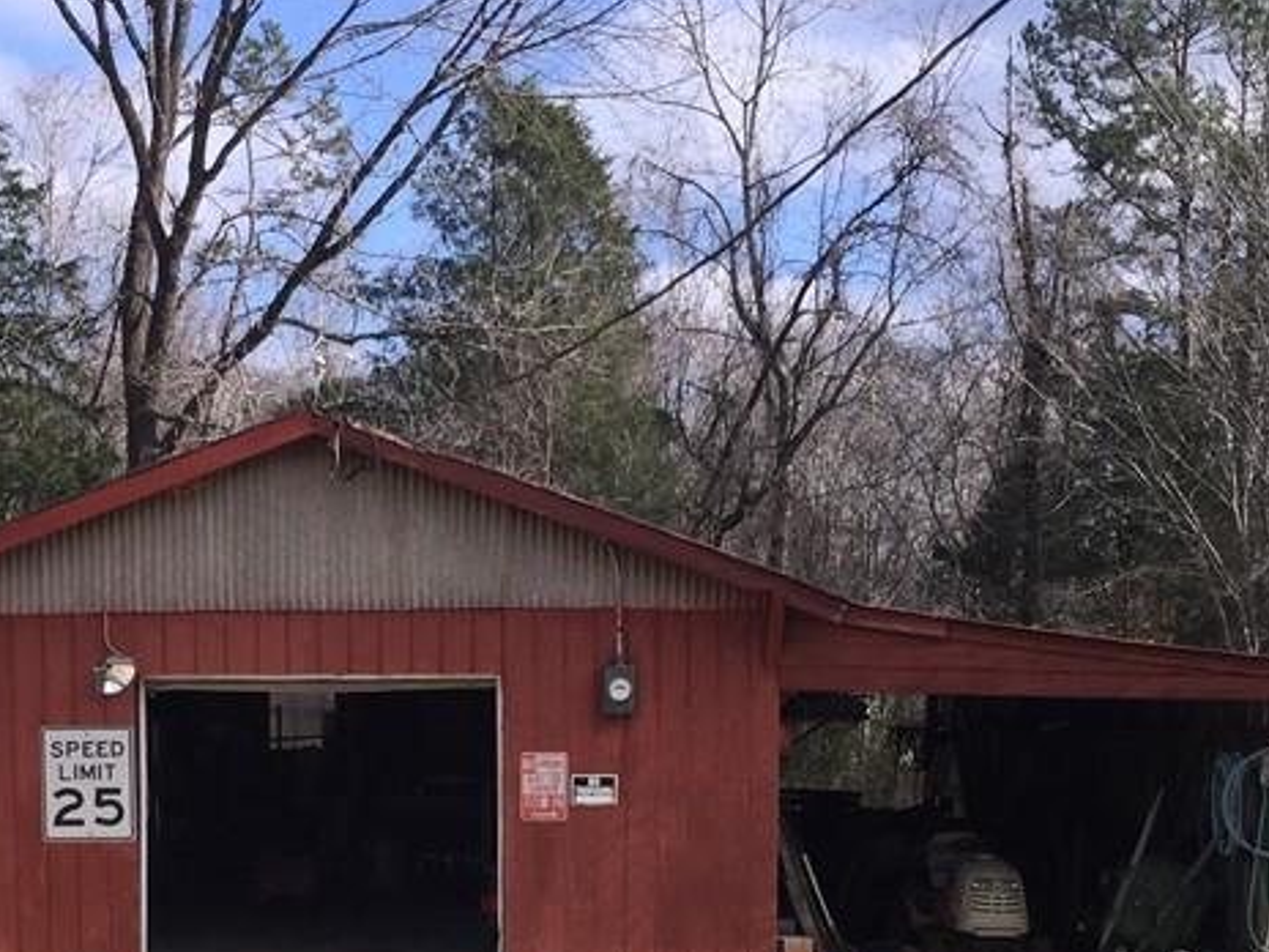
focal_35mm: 64
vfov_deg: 21.9
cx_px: 457
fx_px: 2346
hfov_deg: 30.1
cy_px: 993
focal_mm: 4.15
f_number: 2.2
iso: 32
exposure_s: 1/1721
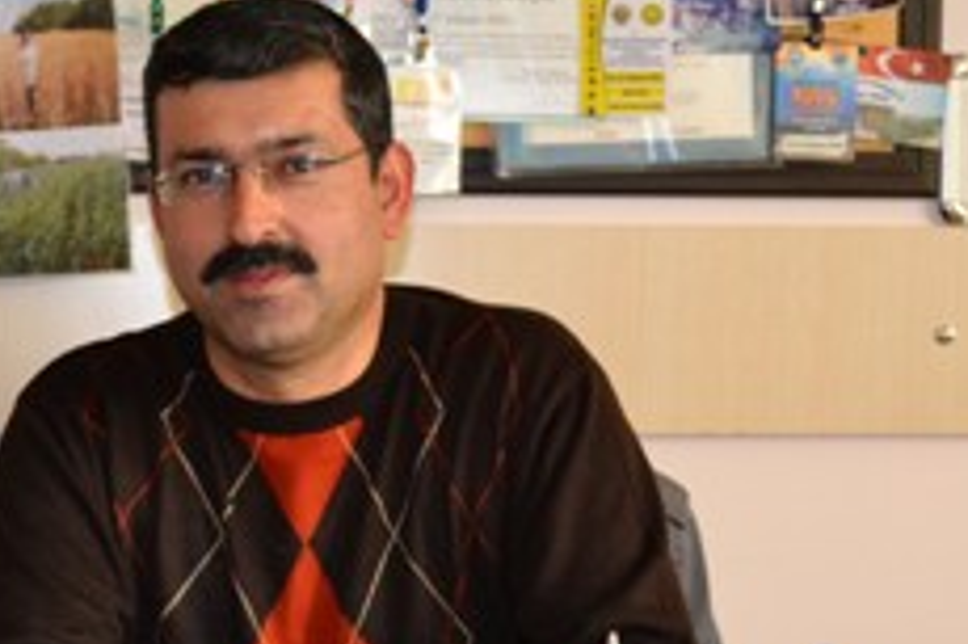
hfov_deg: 24.7
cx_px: 354
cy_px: 532
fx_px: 2203
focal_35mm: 82
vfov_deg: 16.5
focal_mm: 28
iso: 1600
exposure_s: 1/60
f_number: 4.5
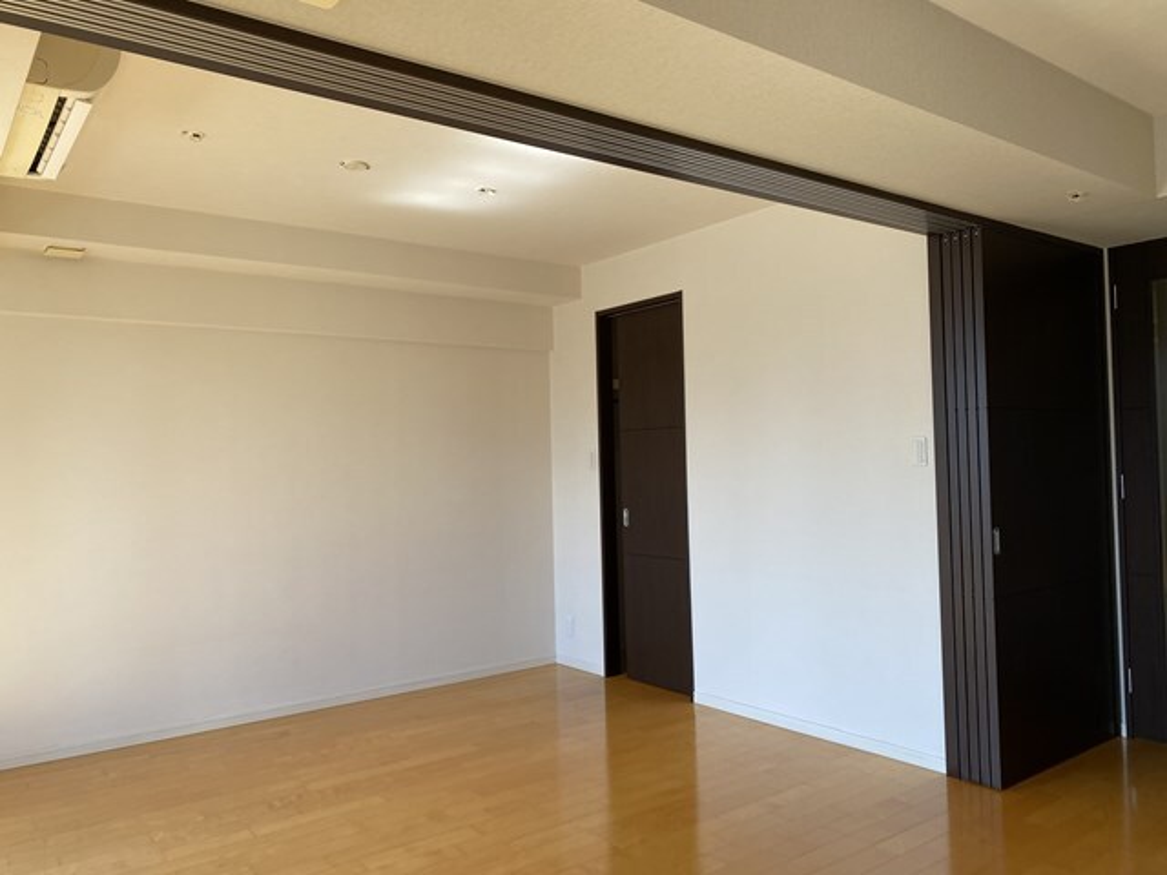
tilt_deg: +2.6
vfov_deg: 53.1
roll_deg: +0.5
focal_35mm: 26
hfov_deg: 67.3
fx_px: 877
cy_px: 438
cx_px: 584
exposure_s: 1/170
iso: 32
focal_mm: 4.25
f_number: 1.8
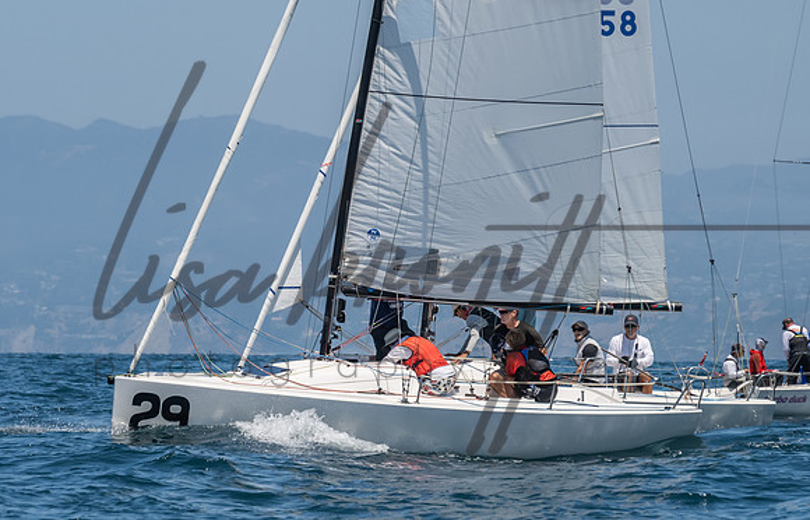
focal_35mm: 274
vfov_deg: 4.9
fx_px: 6103
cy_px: 314
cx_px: 308
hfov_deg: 7.6
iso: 400
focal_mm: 150
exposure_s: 1/1000
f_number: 6.3
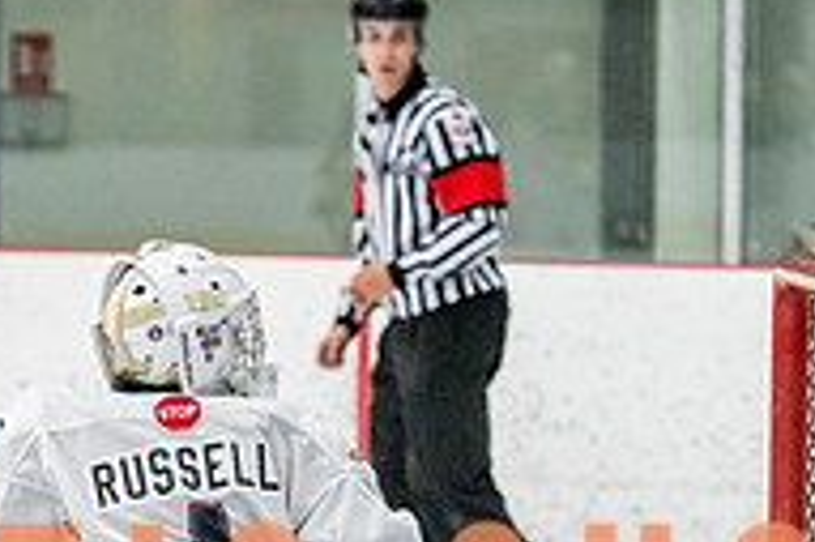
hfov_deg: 5.4
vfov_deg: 3.6
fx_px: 8595
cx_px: 20
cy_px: 534
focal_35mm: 380
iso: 4000
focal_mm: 112
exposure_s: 1/800
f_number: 2.8
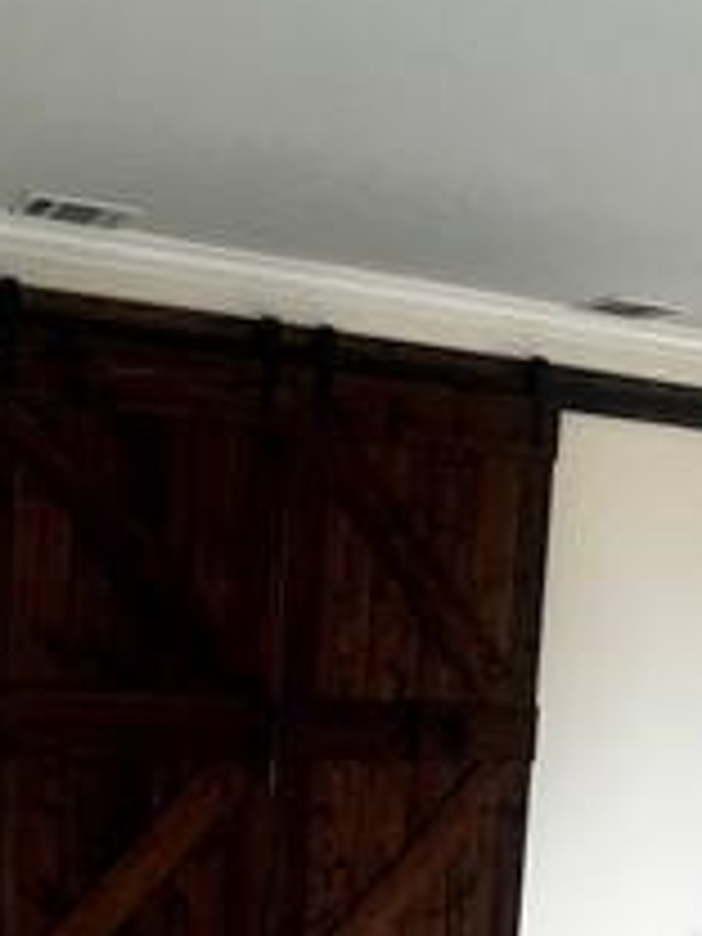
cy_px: 796
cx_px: 333
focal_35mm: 48
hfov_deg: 30.3
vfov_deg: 37.7
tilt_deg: -7.0
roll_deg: -3.5
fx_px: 1298
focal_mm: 1.57
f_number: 1.8
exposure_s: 1/99
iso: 40
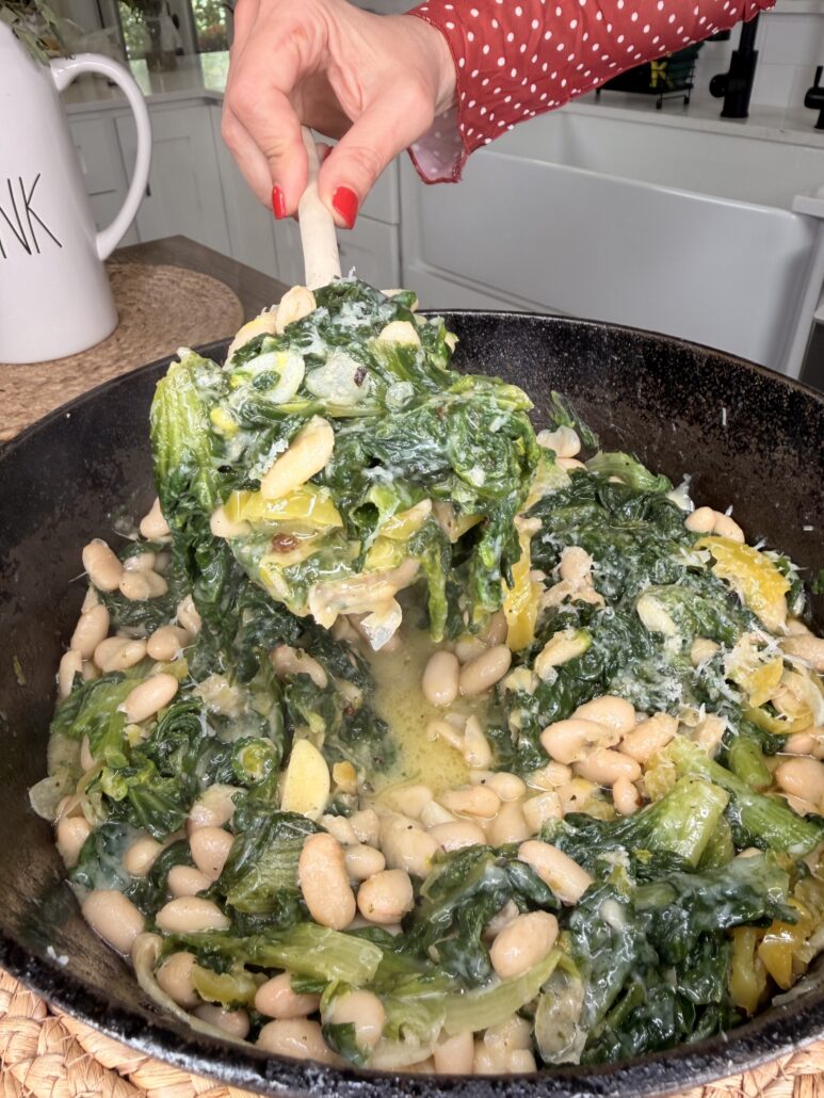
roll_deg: +2.2
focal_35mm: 24
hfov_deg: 56.8
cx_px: 412
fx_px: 761
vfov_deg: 71.6
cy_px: 549
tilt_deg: -31.5
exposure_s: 1/120
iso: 50
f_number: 2.2
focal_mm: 2.22
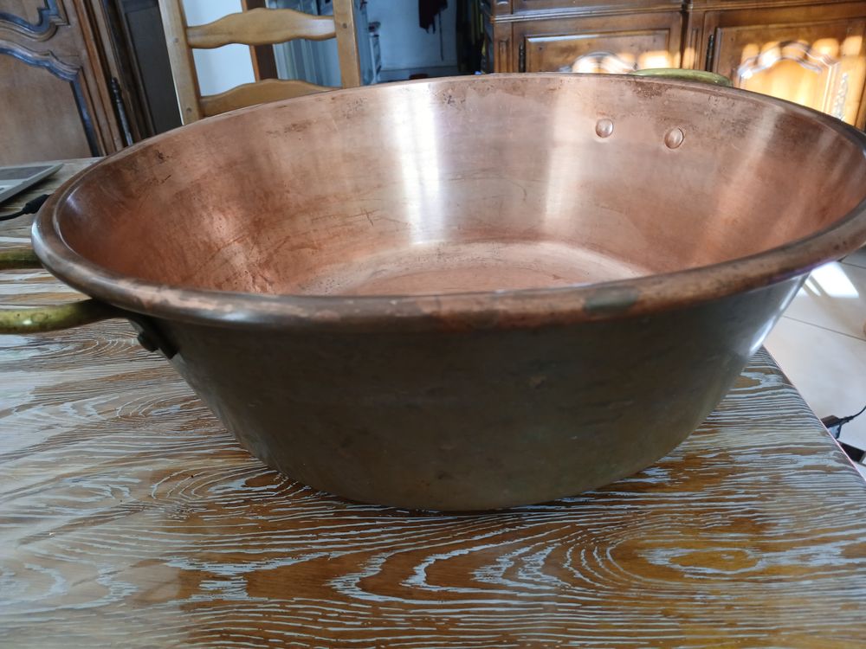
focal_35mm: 26
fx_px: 650
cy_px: 324
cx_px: 433
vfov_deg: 53.1
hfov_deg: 67.3
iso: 100
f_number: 1.8
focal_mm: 3.98
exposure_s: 1/50
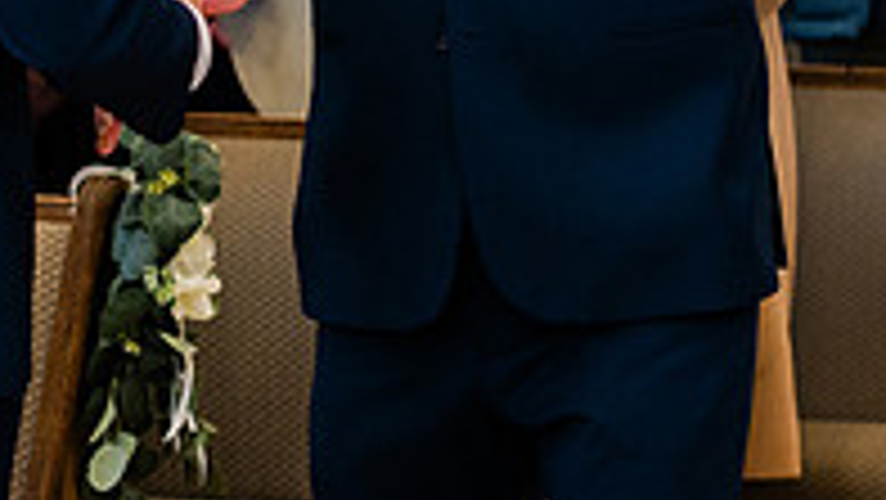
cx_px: 338
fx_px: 6957
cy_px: -57
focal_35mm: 296
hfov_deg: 7.3
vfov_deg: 4.1
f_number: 2.8
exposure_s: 1/250
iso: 1600
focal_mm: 80
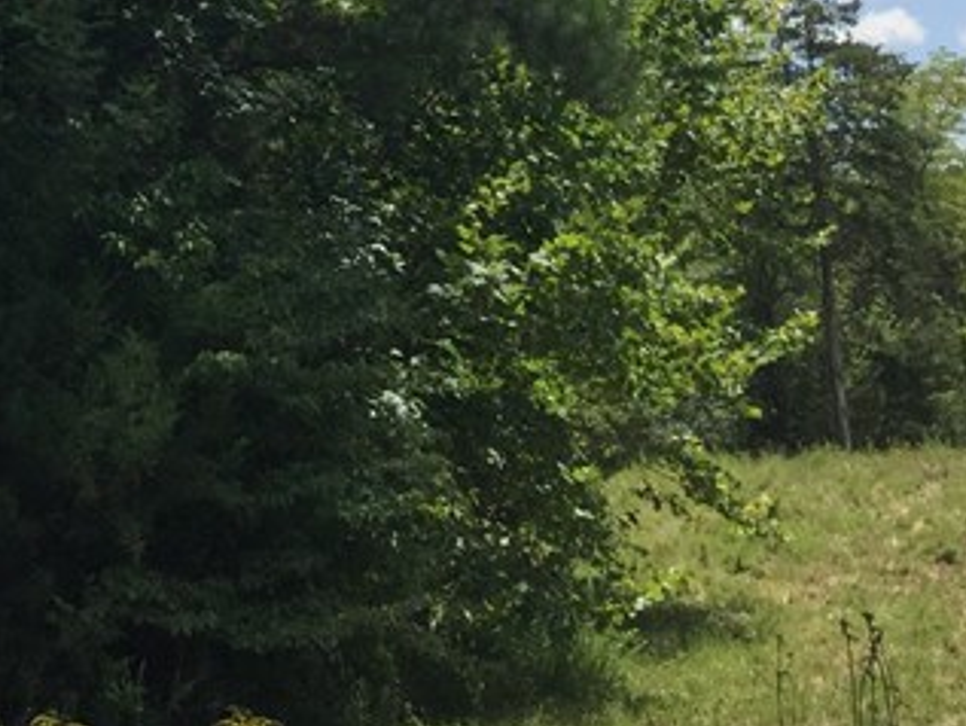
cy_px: -247
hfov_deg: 19.0
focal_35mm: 100
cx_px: -52
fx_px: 2792
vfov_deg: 14.1
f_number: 2.4
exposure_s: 1/1404
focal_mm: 3.3
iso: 25
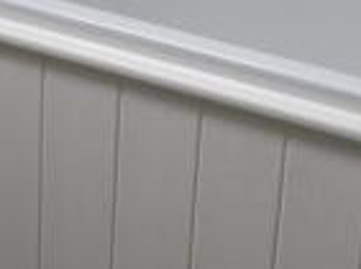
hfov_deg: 13.4
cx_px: -14
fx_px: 1508
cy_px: 86
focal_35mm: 145
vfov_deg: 10.2
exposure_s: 1/22.8
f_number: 2.8
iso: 100
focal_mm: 8.9
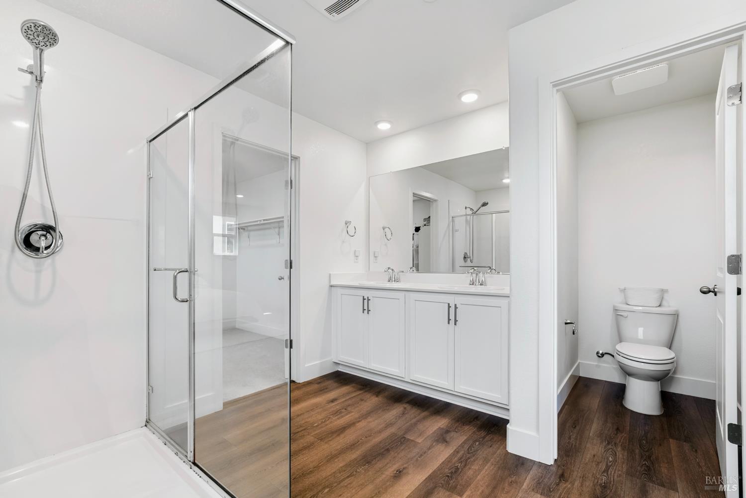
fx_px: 311
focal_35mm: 15
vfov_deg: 77.3
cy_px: 249
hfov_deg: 100.4
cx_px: 373
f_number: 8
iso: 250
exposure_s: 1/6
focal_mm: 10
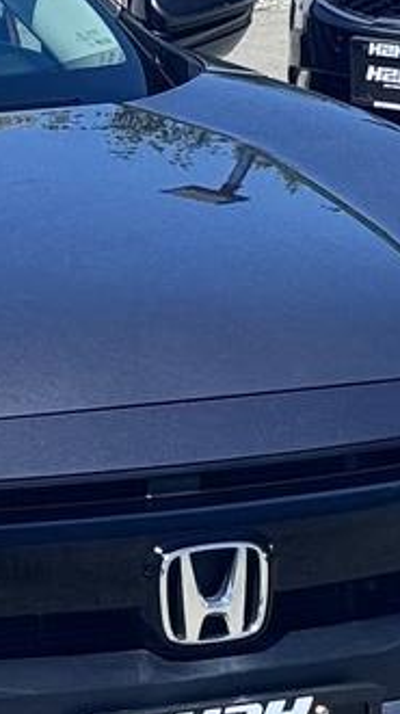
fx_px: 3838
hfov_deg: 5.8
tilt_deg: -6.6
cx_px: -426
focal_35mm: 203
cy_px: 459
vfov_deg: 10.6
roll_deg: +0.4
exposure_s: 1/2611
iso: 64
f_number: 1.78
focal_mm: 6.76
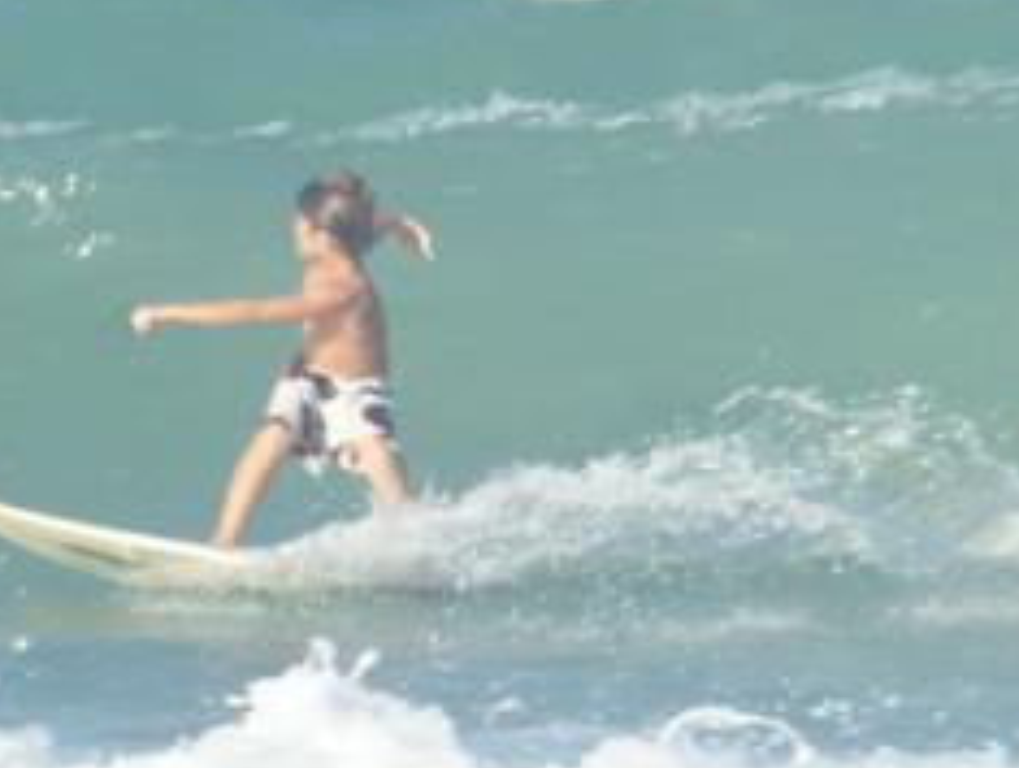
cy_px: 495
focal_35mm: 1008
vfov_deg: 1.5
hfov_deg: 2.0
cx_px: 384
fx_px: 29718
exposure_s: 1/125
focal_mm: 70.2
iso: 64
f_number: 8
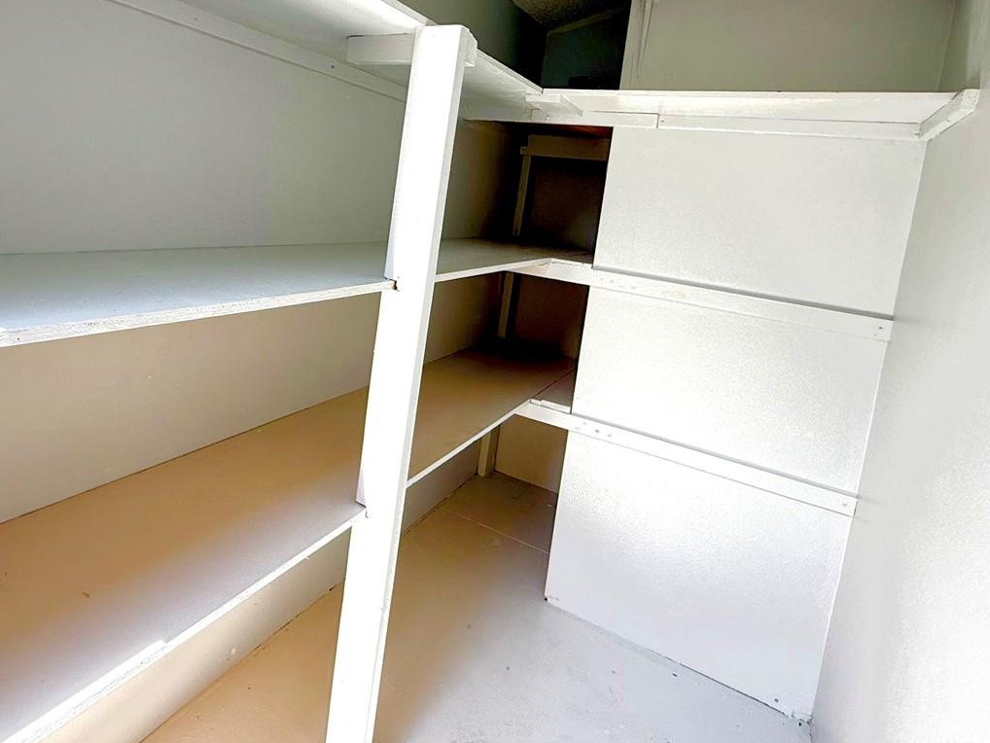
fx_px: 629
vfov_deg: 59.7
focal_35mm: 22
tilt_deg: -4.8
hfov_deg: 75.2
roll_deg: -6.2
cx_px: 380
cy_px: 247
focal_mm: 2.22
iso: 50
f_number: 2.2
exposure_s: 1/171
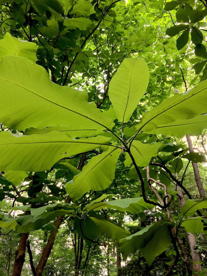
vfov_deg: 61.7
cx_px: 104
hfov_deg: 48.2
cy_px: 138
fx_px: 231
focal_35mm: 29
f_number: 2.2
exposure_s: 1/40
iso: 32
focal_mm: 4.15
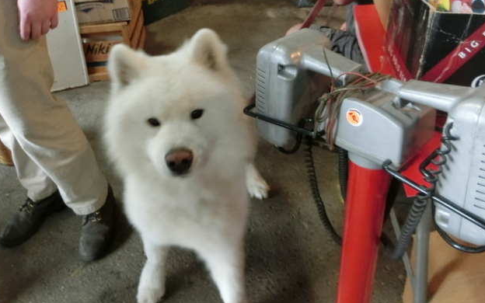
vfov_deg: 36.7
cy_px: 92
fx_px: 449
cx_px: 215
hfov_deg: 56.6
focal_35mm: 34
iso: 400
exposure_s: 1/25
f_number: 3.5
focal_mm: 4.5
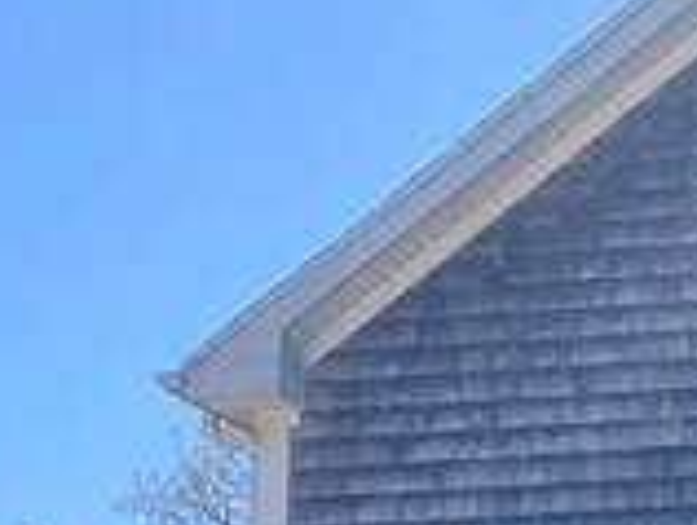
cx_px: 1575
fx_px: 3650
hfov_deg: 9.8
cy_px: 865
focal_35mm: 181
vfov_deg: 8.0
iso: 20
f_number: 1.8
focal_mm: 3.99
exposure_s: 1/1845
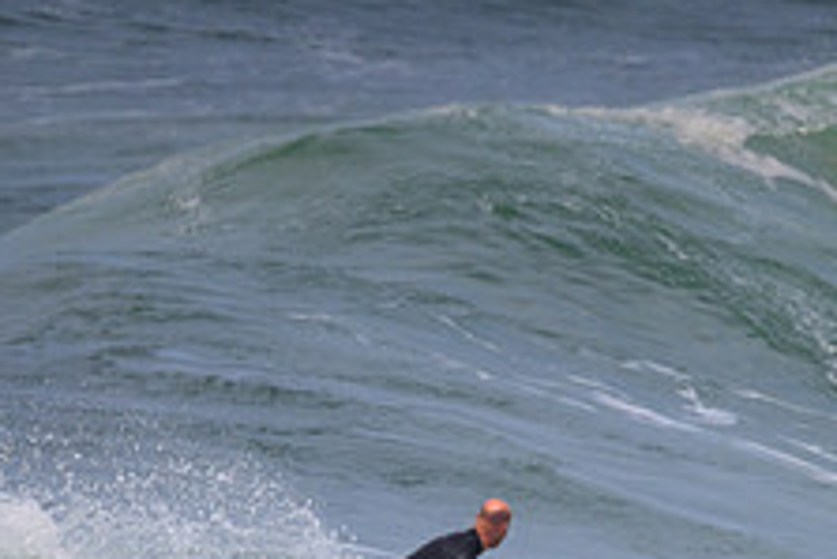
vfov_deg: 0.7
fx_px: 48459
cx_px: 604
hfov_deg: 1.0
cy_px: 681
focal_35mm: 2083
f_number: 11
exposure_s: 1/2000
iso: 560
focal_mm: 800
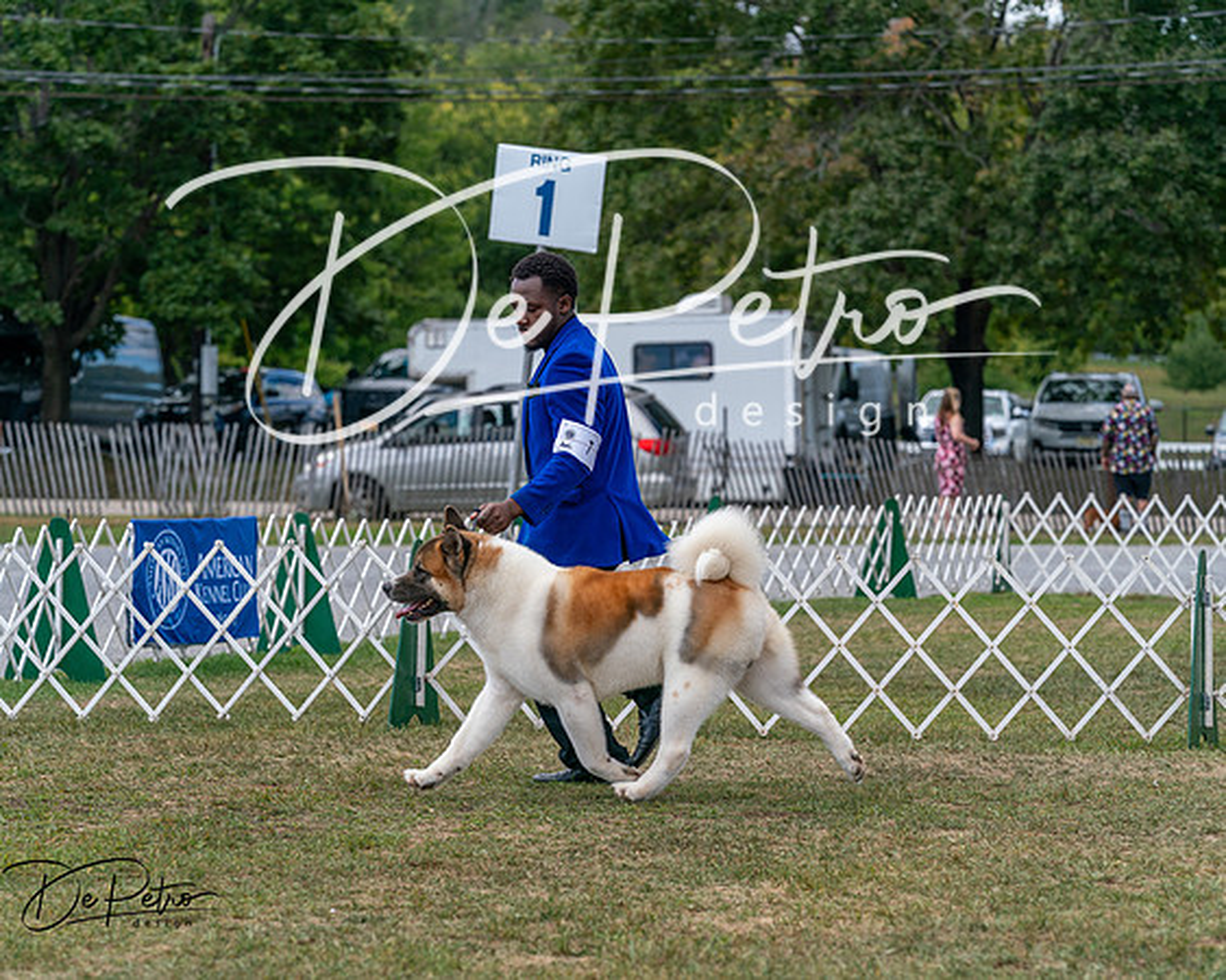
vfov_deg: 11.0
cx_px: 613
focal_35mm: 141
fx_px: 5106
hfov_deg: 13.7
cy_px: 490
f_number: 5
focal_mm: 125
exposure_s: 1/2000
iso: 400
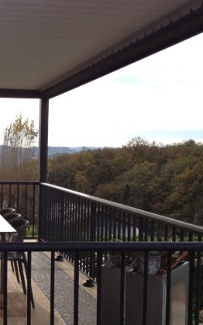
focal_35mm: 68
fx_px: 602
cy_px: 210
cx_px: -11
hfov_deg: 18.5
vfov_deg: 30.0
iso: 50
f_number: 2.4
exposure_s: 1/1200
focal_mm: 4.28
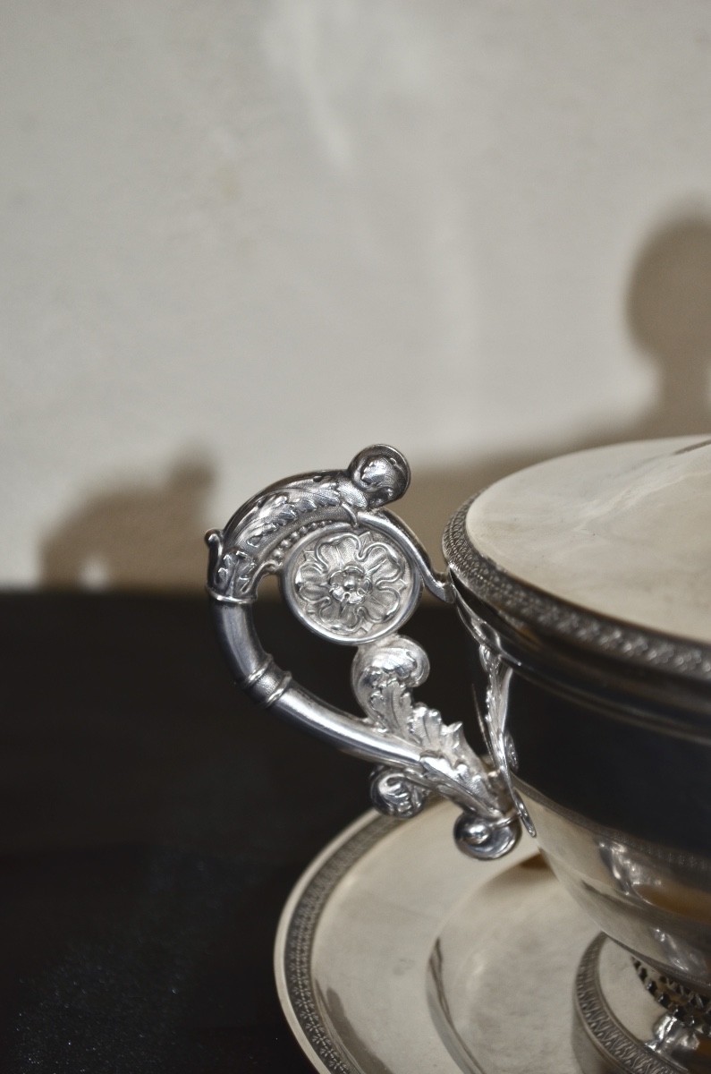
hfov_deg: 16.5
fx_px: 2455
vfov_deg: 24.7
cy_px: 537
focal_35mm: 82
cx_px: 356
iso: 200
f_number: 5.6
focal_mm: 55
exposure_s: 1/30
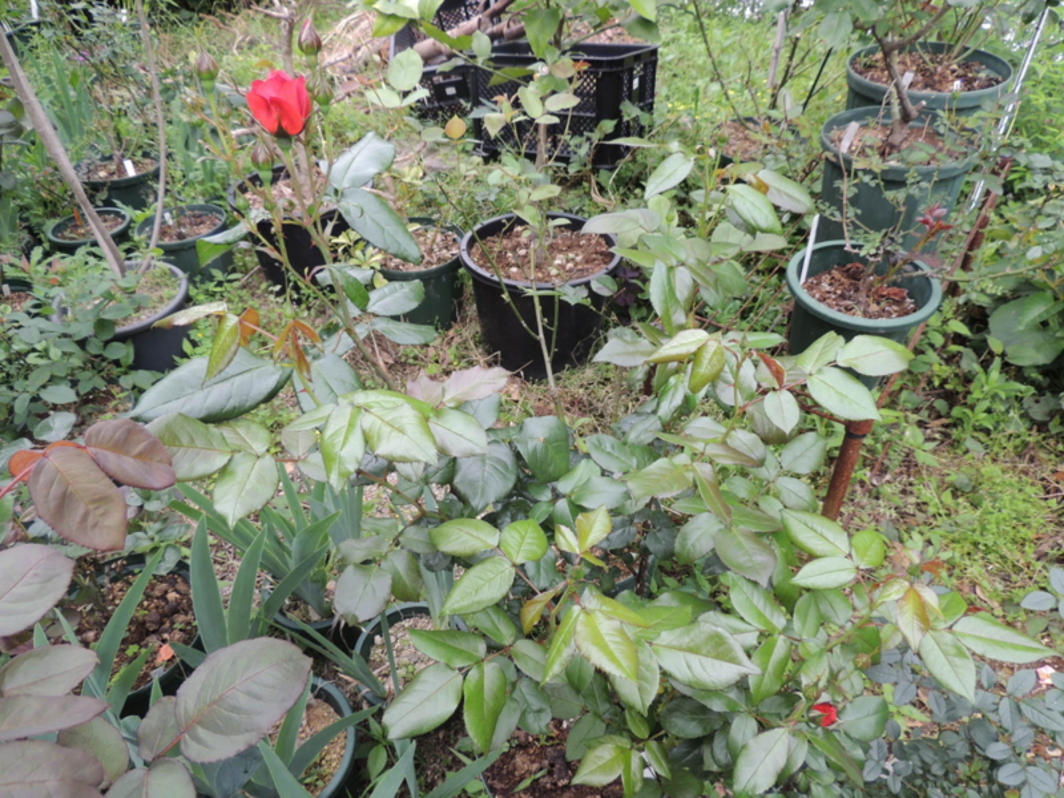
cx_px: 532
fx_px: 738
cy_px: 399
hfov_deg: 71.6
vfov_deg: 56.8
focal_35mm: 24
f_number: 3
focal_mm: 4.3
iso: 100
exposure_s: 1/80
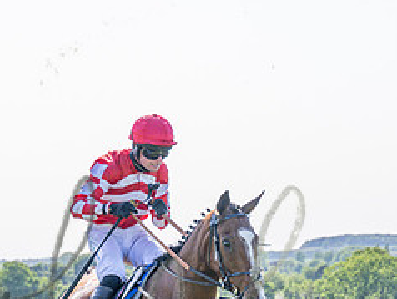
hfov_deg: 10.0
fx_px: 2273
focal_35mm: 198
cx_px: 326
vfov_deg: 7.5
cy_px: 299
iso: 200
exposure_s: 1/1600
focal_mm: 70
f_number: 4
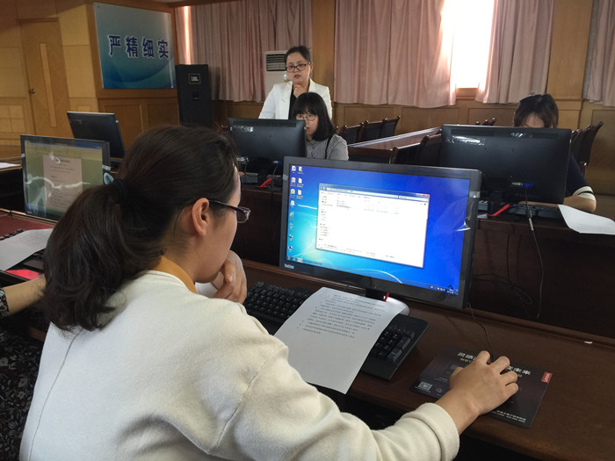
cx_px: 308
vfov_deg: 48.2
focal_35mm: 29
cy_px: 230
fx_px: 515
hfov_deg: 61.7
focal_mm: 4.15
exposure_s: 1/15
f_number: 2.2
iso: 40
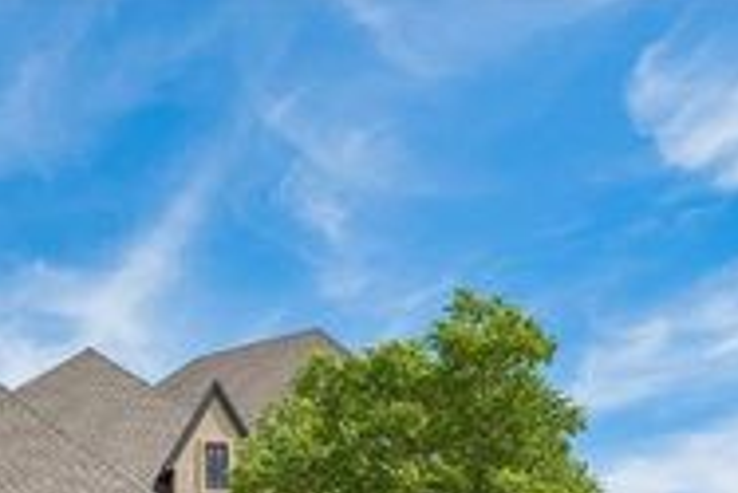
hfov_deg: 46.2
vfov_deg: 27.6
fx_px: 821
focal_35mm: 40
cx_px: 162
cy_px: 649
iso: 250
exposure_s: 1/2500
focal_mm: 10
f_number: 5.6
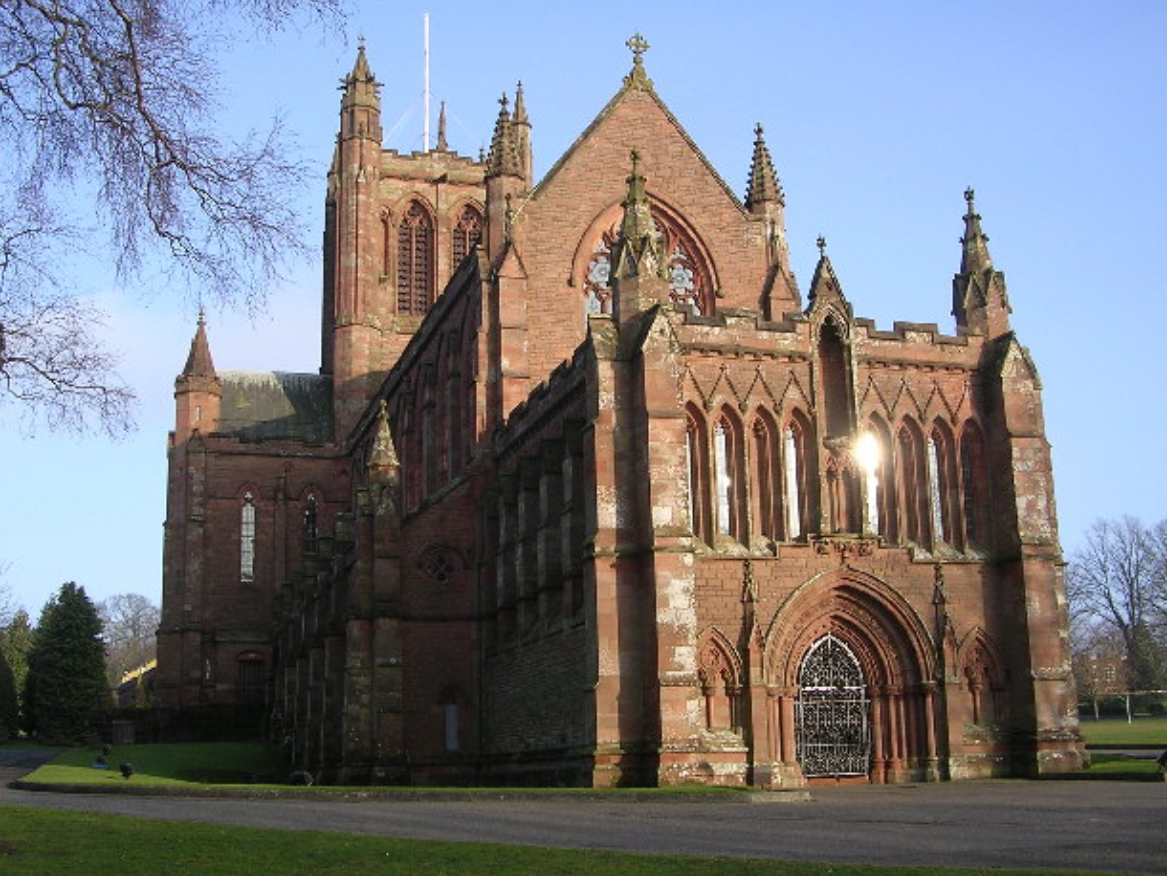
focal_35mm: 43
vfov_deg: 33.6
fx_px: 1450
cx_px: 559
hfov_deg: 43.8
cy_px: 434
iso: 100
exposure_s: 1/482
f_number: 2.9
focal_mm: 6.2
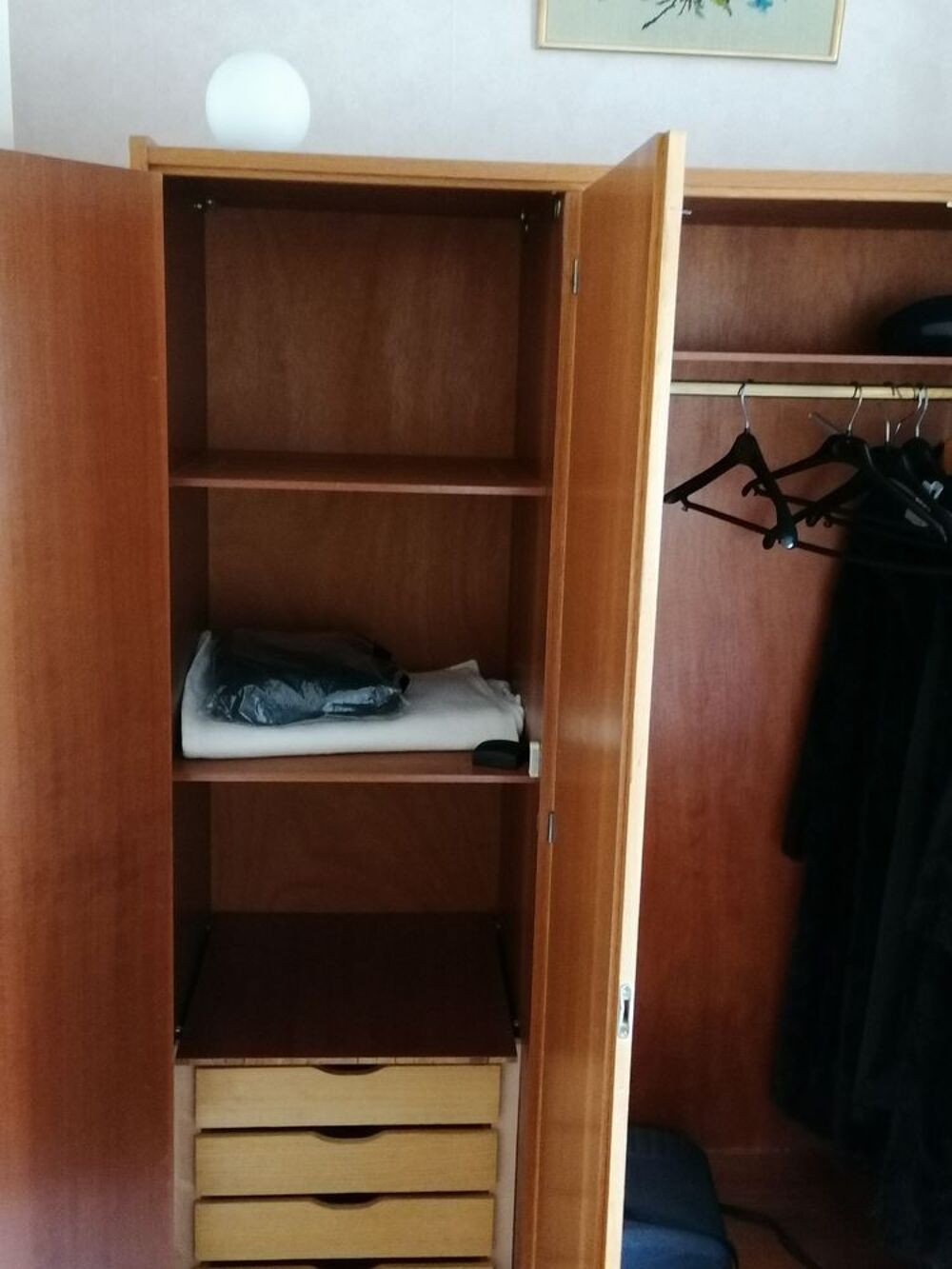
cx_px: 476
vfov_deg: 47.9
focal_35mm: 39
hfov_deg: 36.8
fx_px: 1430
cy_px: 634
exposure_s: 1/16.7
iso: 2000
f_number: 1.8
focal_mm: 4.75
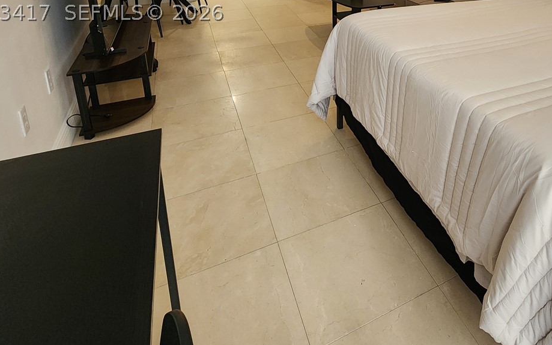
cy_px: 13
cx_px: 407
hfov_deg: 70.3
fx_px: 361
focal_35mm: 24
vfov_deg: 44.6
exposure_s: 1/60
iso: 320
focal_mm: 2.2
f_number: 2.2
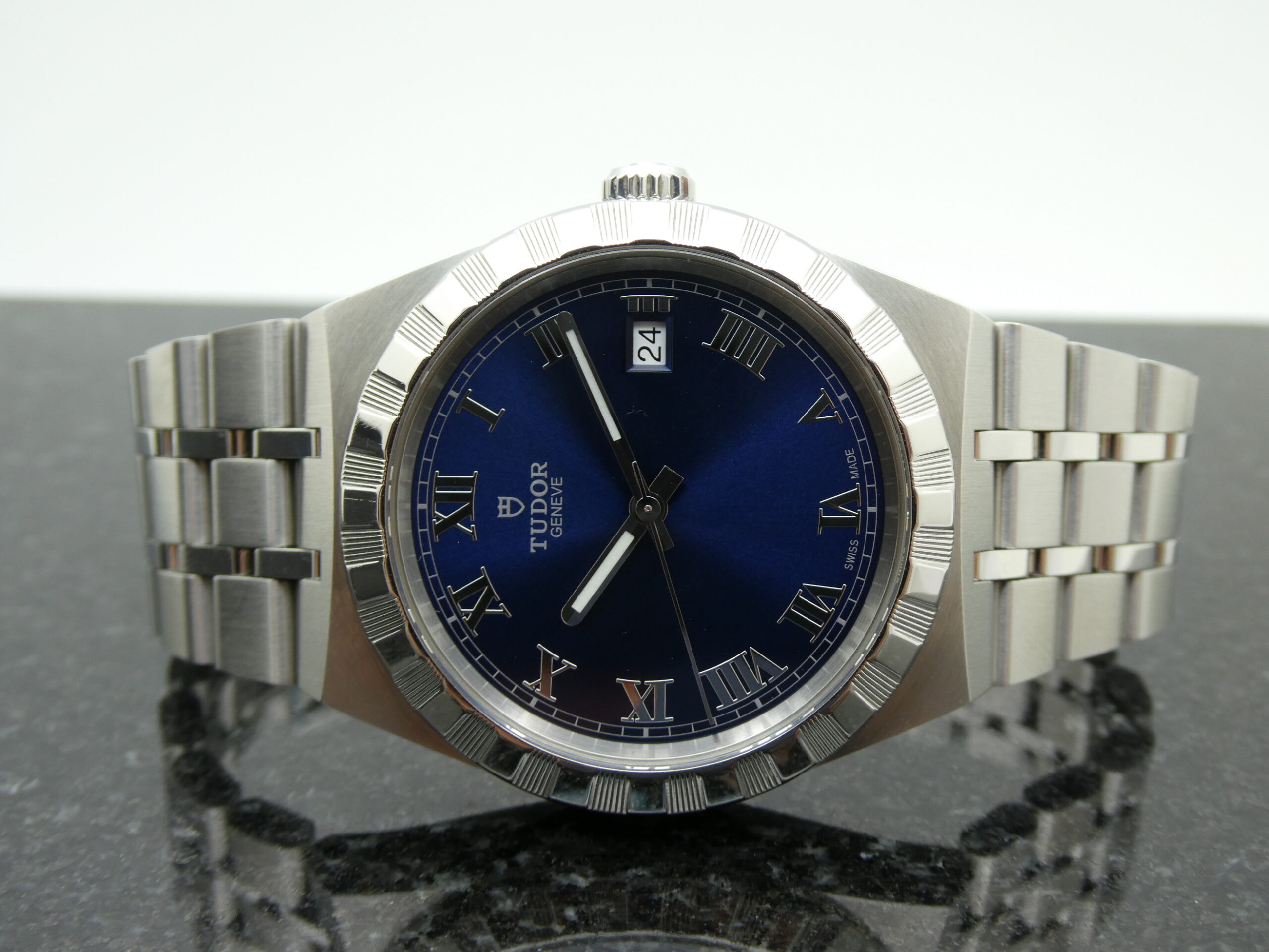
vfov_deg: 29.1
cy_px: 476
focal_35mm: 50
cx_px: 634
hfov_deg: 38.2
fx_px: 1833
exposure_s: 1/80
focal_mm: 9
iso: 100
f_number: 4.1
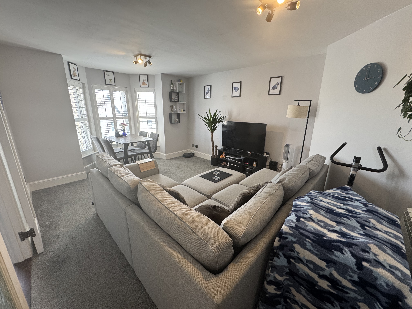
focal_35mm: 14
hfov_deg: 102.1
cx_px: 206
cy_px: 154
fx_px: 167
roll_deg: -0.3
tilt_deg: -15.6
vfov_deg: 85.7
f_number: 2.2
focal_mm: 2.22
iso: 160
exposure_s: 1/100
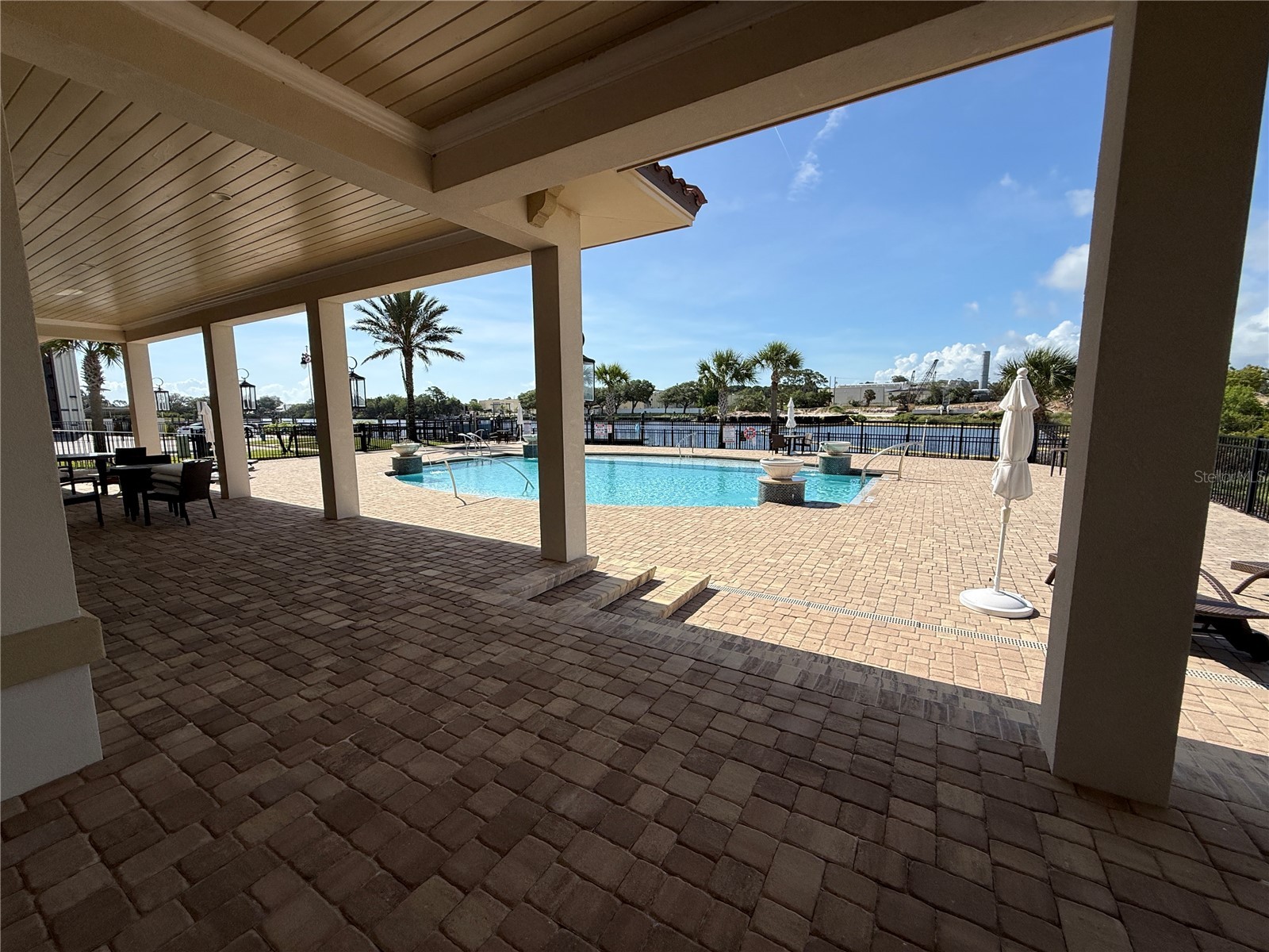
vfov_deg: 85.7
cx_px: 634
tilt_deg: -7.6
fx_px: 513
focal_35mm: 14
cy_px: 476
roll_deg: -0.2
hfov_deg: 102.1
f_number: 2.2
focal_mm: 2.22
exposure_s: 1/3289
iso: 50
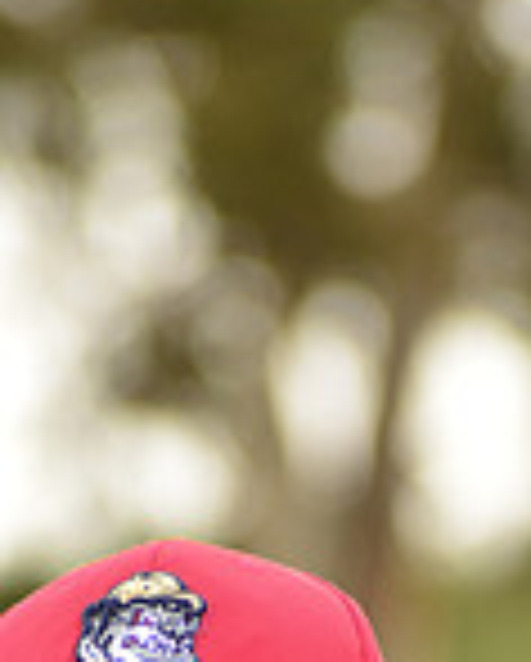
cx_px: 151
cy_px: 1130
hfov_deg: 2.5
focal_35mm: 630
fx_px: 12350
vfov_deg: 3.1
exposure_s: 1/250
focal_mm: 170
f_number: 5.6
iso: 160
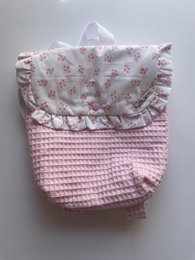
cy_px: 130
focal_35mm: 26
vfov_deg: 67.3
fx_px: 195
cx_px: 98
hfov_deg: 53.1
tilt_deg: -87.5
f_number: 1.6
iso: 32
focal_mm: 4.2
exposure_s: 1/567
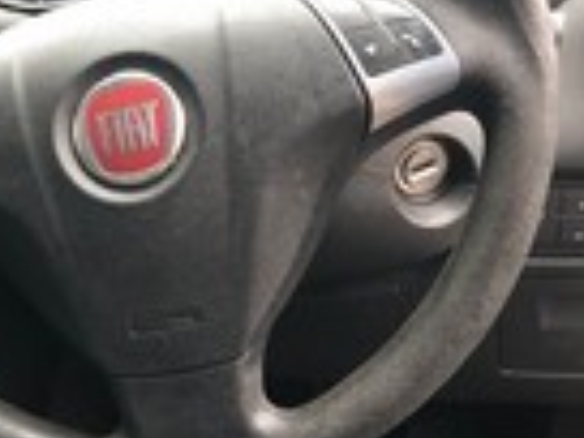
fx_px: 1215
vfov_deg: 20.4
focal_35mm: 72
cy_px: 275
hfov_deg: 25.7
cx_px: 4
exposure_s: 1/40
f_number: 1.8
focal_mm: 4
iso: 25
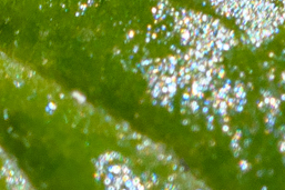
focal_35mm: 630
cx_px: 664
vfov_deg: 2.2
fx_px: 4984
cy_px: -244
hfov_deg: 3.2
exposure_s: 1/320
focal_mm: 90
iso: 400
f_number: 13
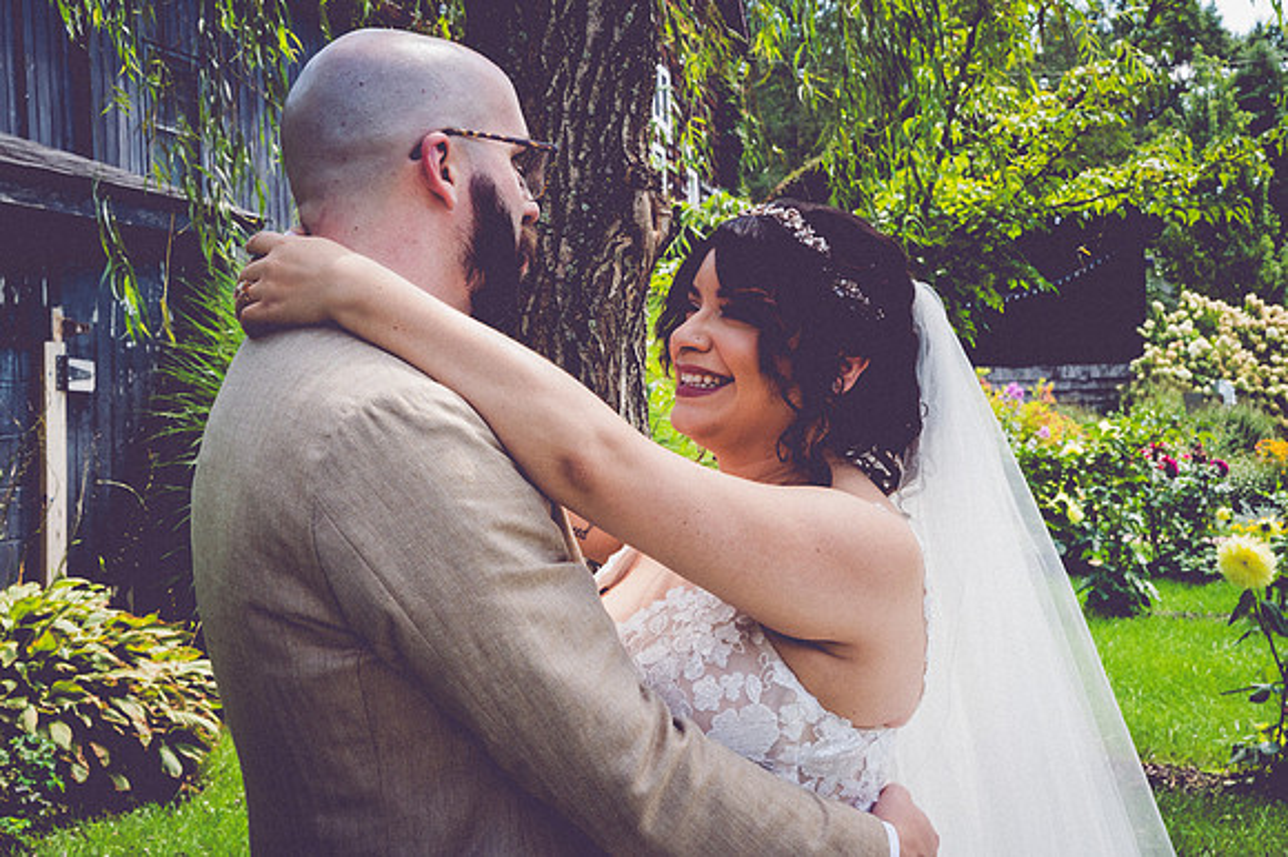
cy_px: 429
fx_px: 1674
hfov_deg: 42.1
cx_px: 645
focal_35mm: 47
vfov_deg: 28.7
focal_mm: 46
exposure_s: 1/200
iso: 2000
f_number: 18
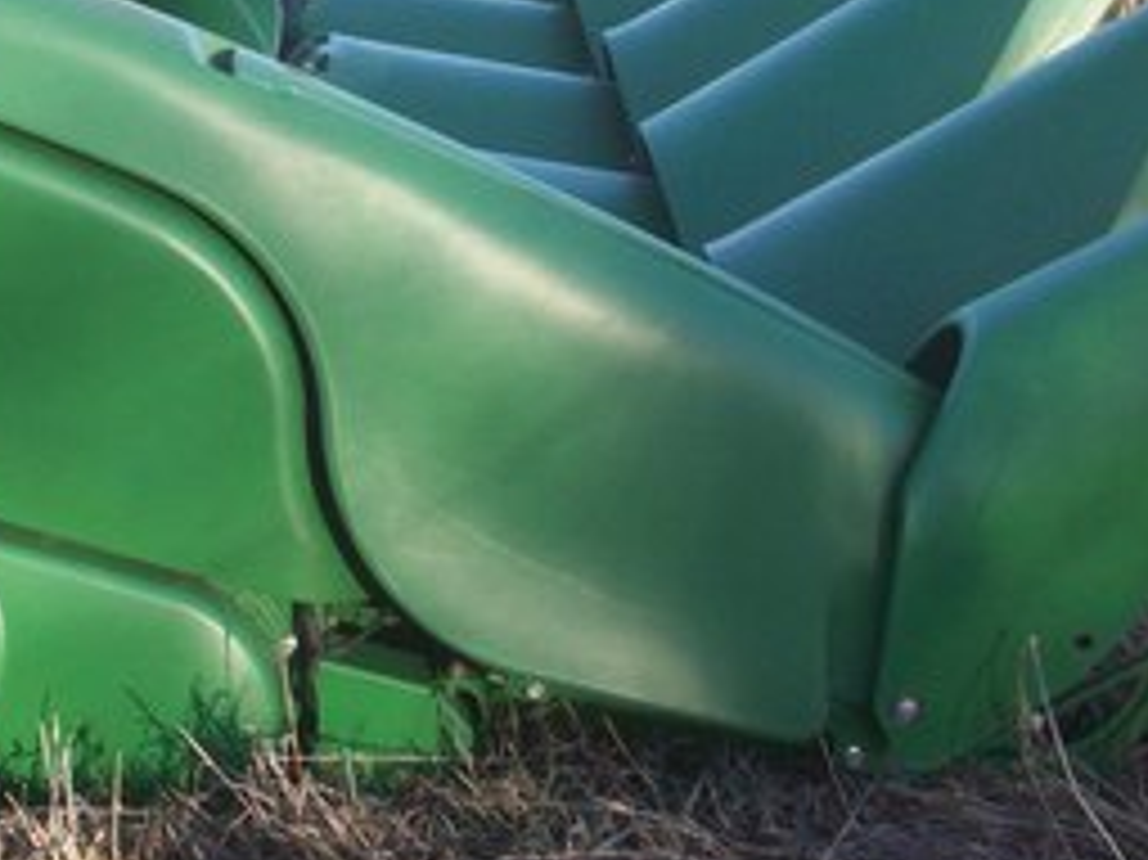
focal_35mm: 79
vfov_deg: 18.3
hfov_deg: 24.7
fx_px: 2619
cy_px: 36
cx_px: 509
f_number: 2.8
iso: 80
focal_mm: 6.2
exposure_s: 1/243
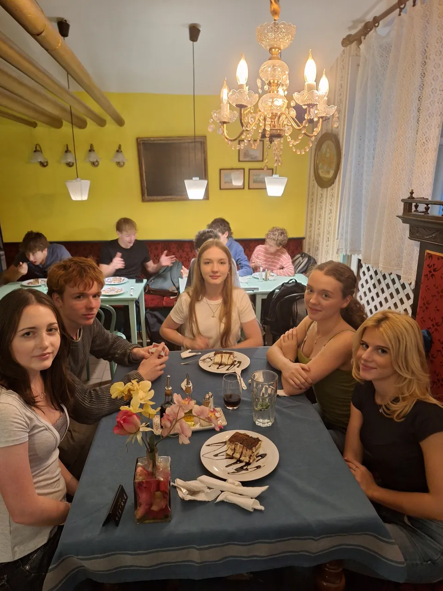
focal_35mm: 23
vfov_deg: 73.9
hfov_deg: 58.9
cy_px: 296
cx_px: 222
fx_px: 392
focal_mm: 5.54
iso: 320
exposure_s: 1/25
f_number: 1.8
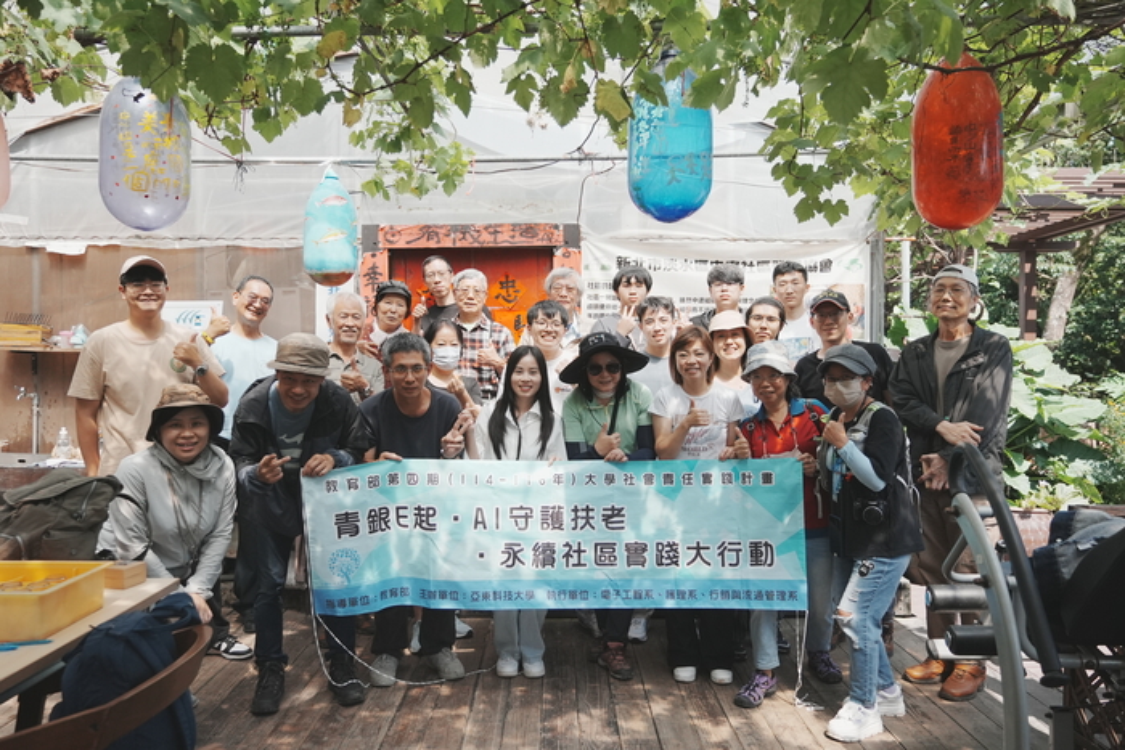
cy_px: 375
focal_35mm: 25
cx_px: 562
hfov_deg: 71.5
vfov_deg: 51.3
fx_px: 781
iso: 1000
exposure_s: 1/5000
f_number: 2.8
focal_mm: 17
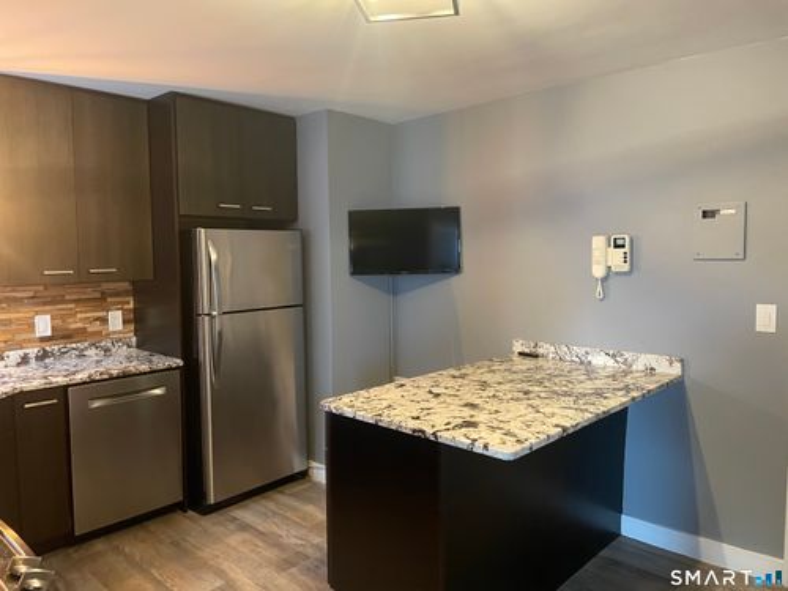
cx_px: 394
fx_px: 592
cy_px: 296
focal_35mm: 26
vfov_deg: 53.1
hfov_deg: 67.3
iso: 500
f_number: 1.6
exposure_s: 1/60
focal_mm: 4.2
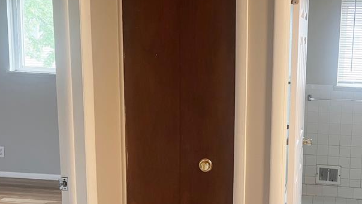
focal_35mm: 48
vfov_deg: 24.9
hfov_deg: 41.7
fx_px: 461
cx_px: 270
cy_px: 106
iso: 125
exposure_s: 1/60
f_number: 1.5
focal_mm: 5.7
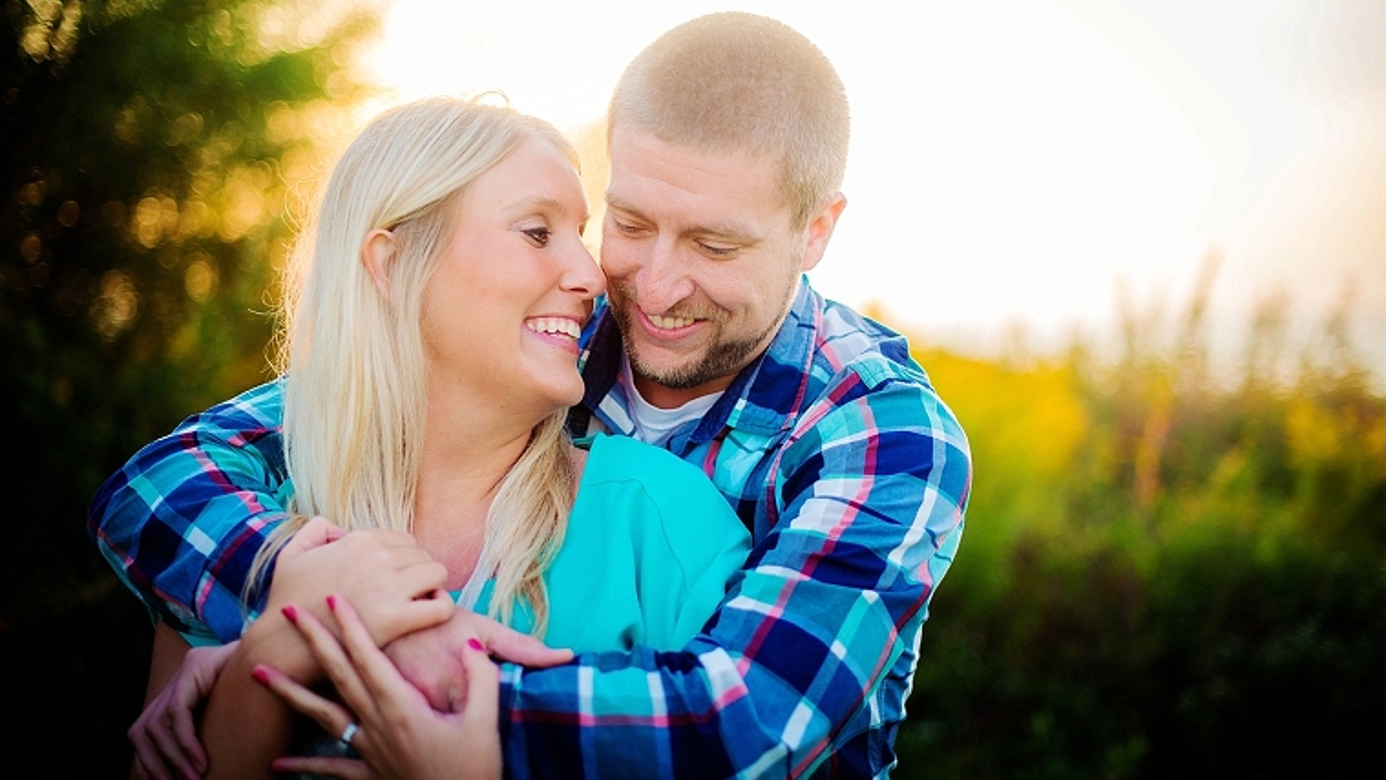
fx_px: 1948
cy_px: 352
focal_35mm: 53
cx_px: 688
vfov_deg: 22.6
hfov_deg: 39.2
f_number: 1.6
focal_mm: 50
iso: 200
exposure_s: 1/800
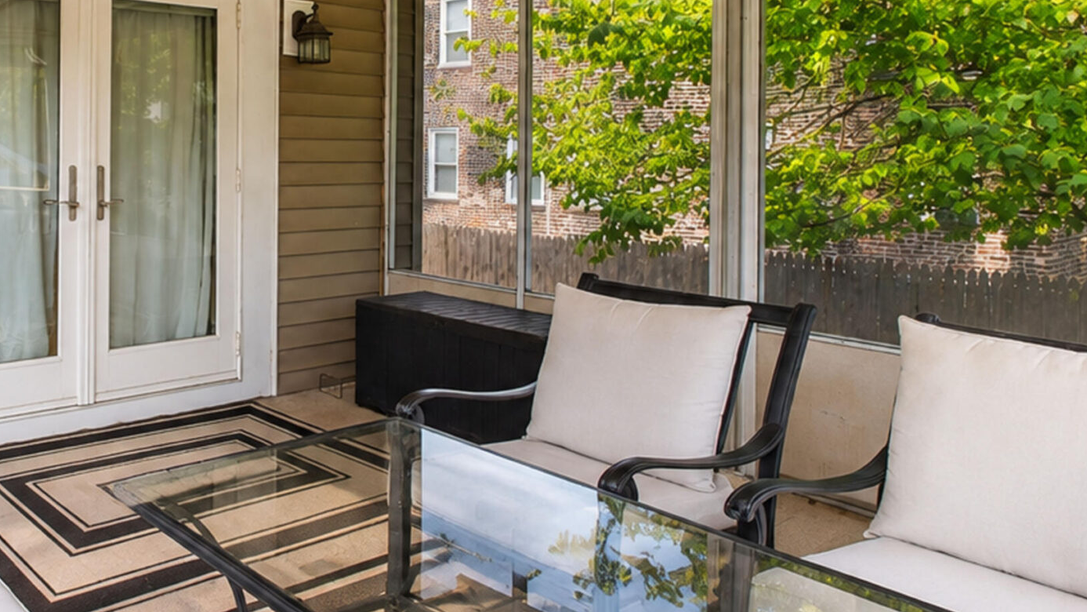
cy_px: 184
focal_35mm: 29
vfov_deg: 39.5
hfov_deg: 59.4
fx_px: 836
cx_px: 179
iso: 400
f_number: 8
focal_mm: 10
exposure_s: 1/80
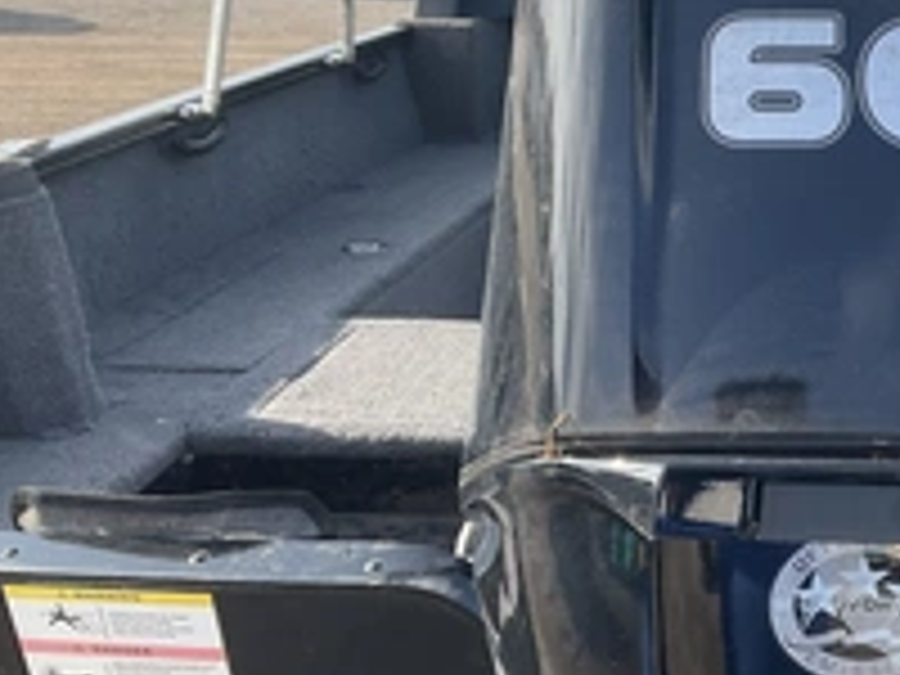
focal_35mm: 58
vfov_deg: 25.1
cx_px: 788
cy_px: 225
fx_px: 1508
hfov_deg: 31.8
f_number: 1.8
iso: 25
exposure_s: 1/650
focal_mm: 3
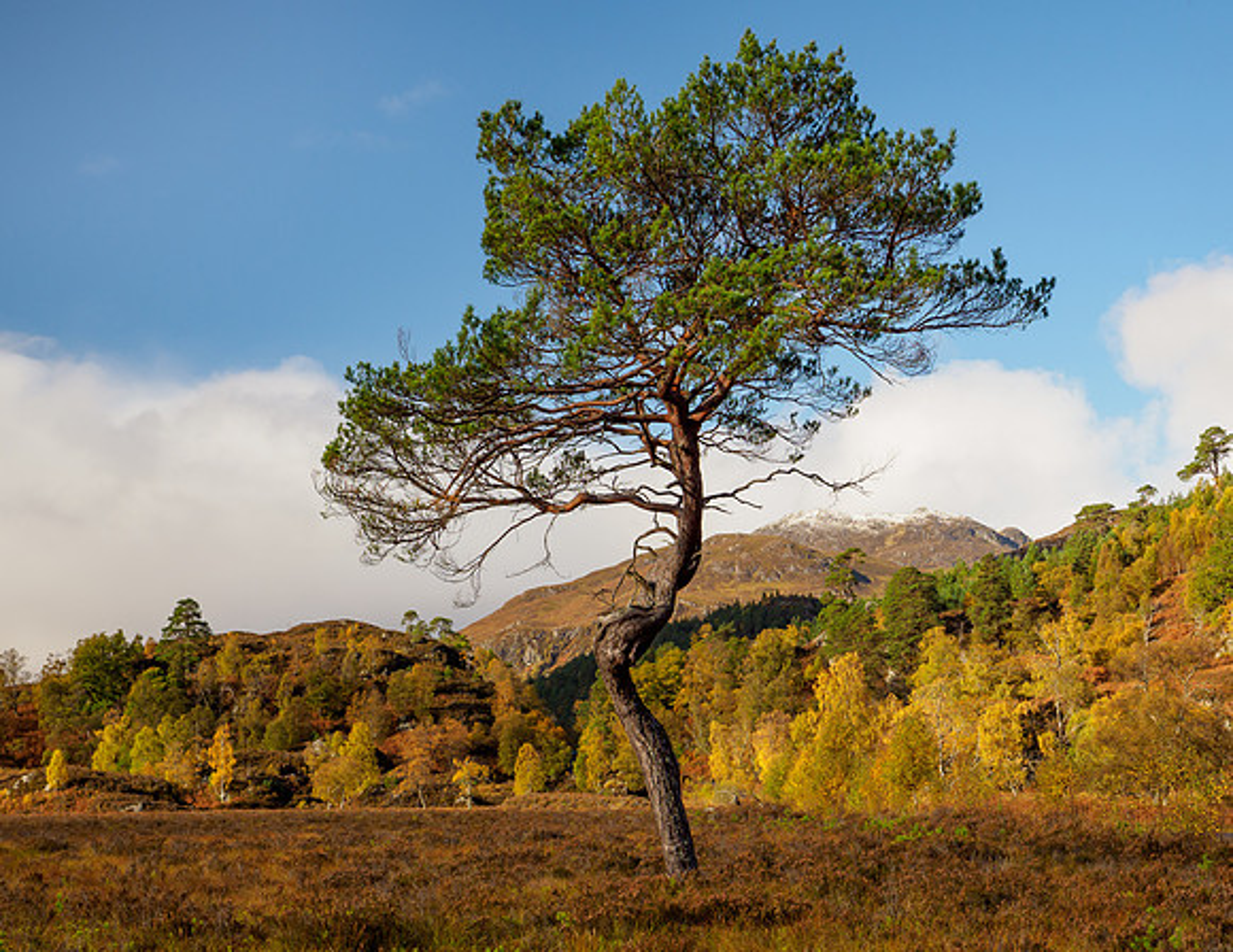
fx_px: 1940
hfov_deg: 35.2
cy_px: 503
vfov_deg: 27.6
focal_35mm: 54
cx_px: 672
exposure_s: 1/200
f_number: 5.6
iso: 200
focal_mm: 25
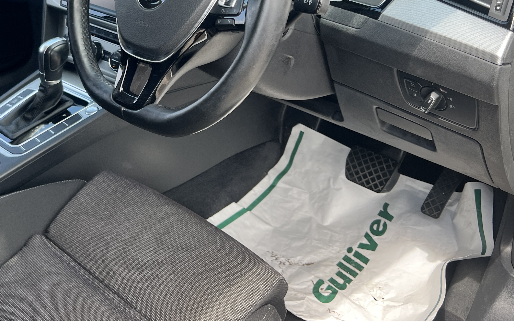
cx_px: 188
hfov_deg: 44.8
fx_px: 616
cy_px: 49
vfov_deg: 28.4
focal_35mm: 44
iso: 50
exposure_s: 1/497
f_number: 1.5
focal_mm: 5.7
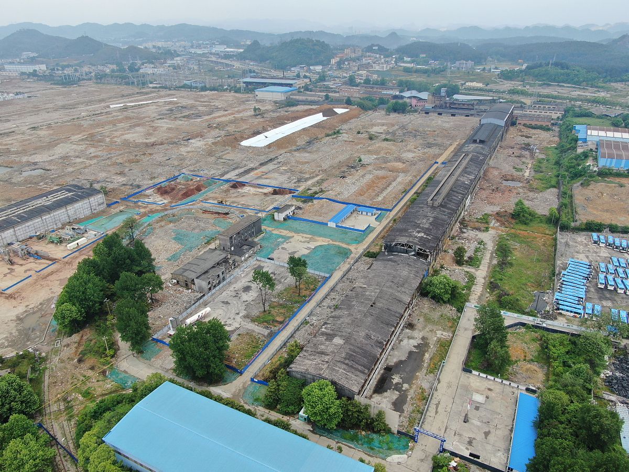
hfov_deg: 71.6
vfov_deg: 56.8
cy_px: 236
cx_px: 314
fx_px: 436
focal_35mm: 24
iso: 100
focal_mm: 4.39
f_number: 2.8
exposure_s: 1/800
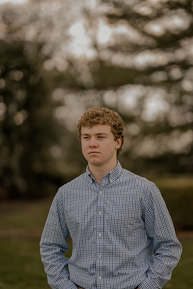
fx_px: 683
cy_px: 144
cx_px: 96
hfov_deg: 16.1
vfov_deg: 23.9
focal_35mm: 85
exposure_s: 1/800
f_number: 1.4
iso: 100
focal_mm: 85
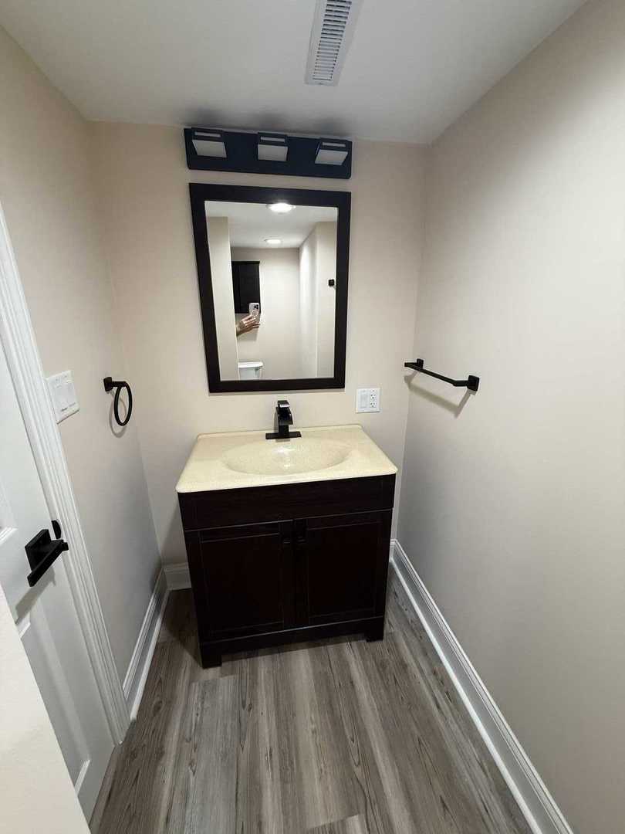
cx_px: 312
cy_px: 417
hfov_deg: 85.7
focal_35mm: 14
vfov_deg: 102.1
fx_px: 337
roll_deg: +0.1
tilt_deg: -17.0
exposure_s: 1/60
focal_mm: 2.22
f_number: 2.2
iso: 200
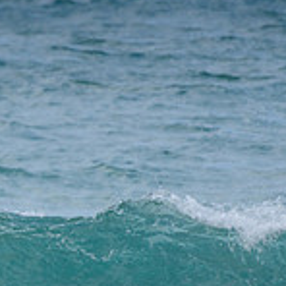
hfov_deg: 0.9
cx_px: -248
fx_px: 19069
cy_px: 277
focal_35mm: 2040
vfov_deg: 0.9
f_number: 5.6
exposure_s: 1/1600
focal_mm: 500
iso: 180
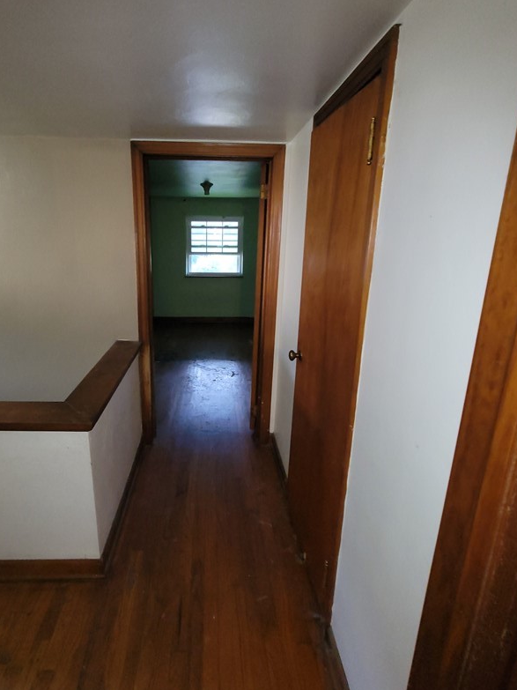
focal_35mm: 17
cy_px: 335
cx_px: 217
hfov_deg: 74.2
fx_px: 339
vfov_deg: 91.0
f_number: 2.2
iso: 320
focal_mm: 2.2
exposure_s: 1/40
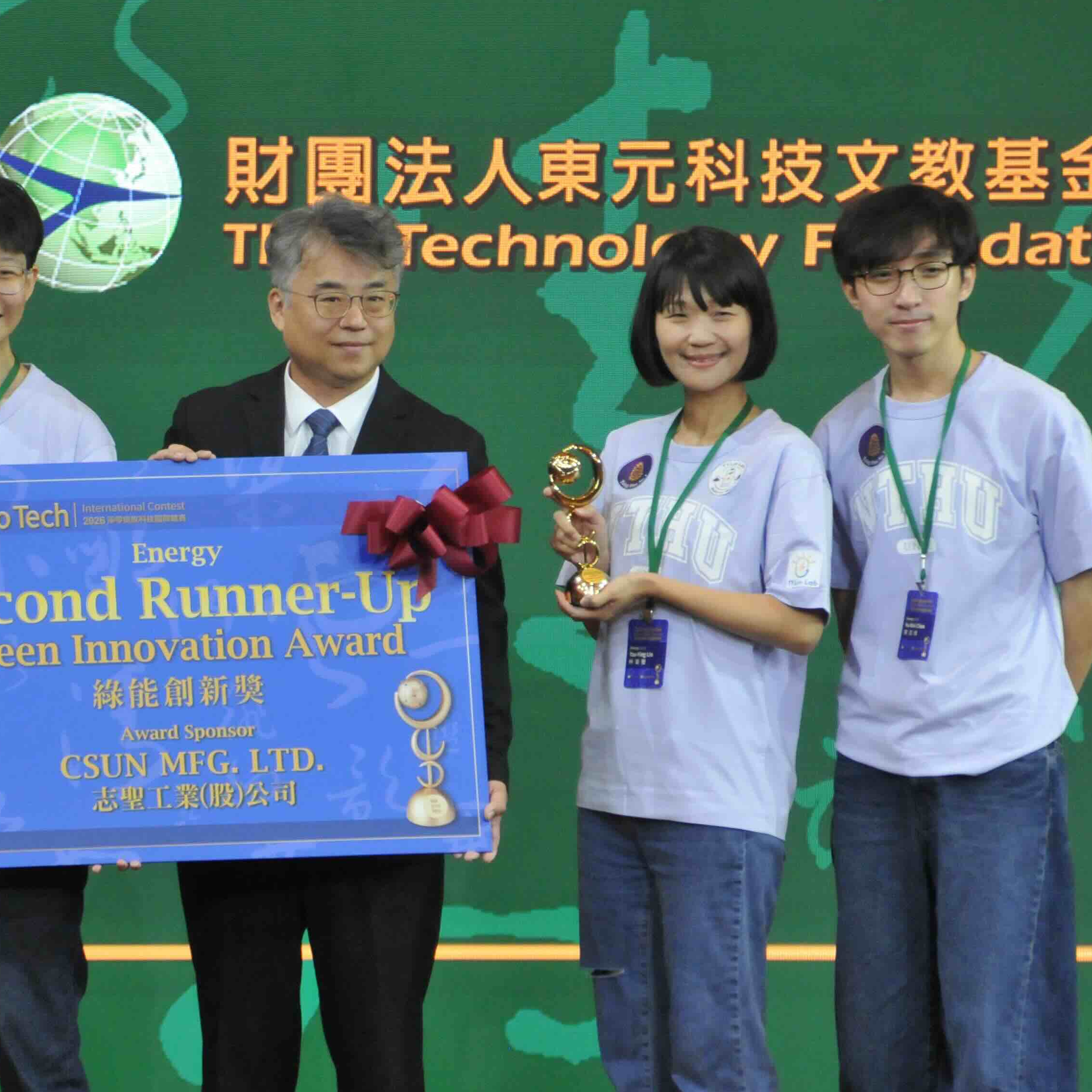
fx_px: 11992
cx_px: 116
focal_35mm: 336
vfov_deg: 5.2
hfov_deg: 5.2
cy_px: 648
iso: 1600
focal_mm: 140
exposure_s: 1/125
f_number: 6.3
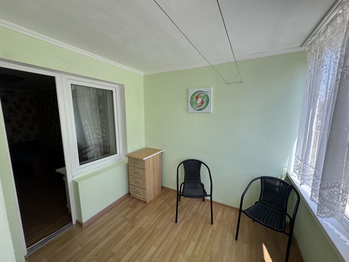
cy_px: 131
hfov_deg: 102.1
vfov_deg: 85.7
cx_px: 174
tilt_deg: -6.7
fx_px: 141
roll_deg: +0.8
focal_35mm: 14
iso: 40
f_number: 2.2
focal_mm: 2.22
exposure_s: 1/165
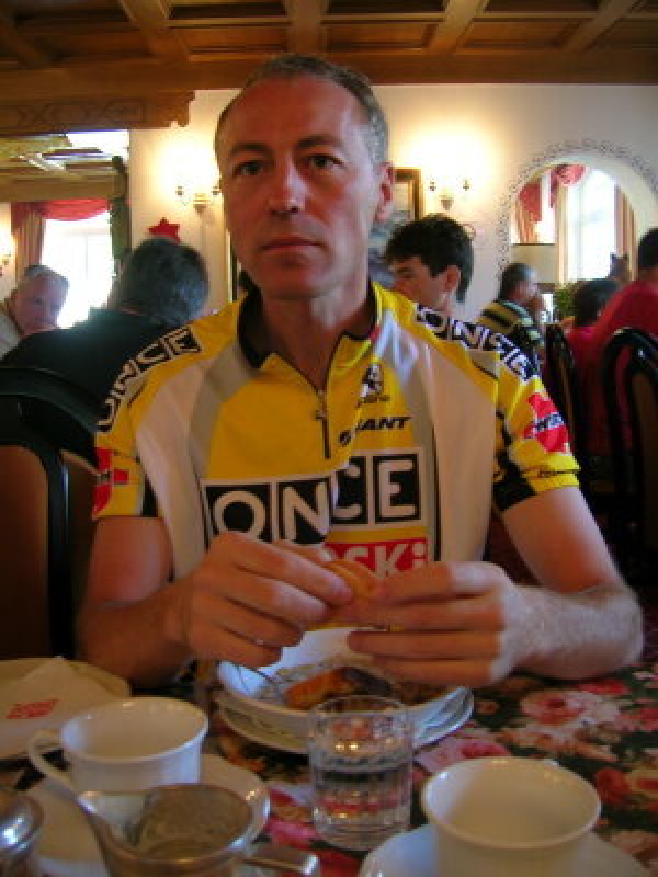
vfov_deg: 52.6
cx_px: 329
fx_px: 887
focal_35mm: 35
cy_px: 438
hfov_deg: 40.7
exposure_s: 1/3.9
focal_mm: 5.4
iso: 50
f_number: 2.8
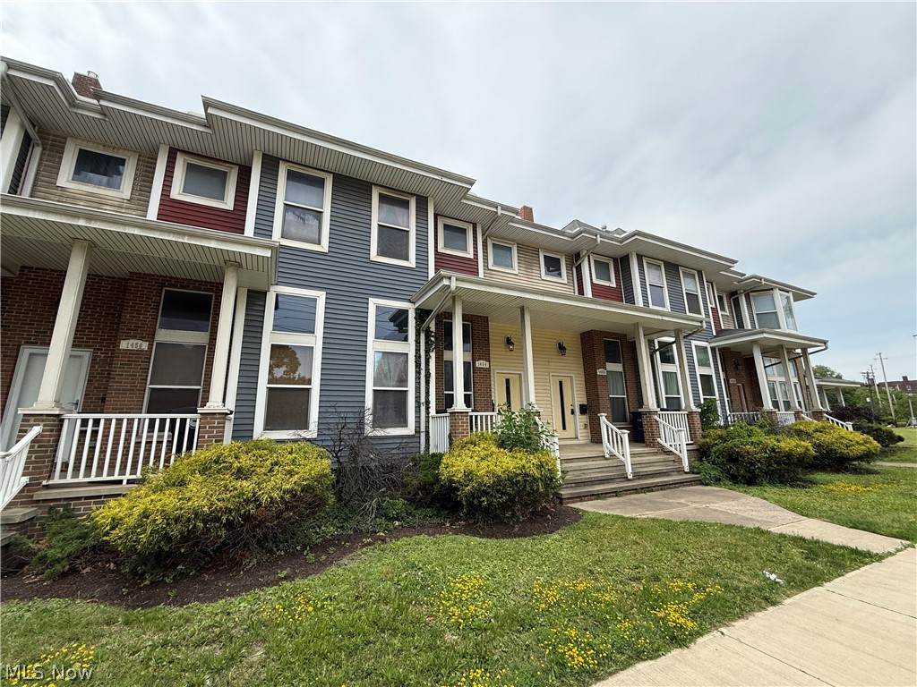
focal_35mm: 14
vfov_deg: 85.7
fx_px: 371
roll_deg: +1.2
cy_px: 344
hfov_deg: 102.1
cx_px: 458
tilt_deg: +13.0
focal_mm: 2.22
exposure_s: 1/1167
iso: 64
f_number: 2.2
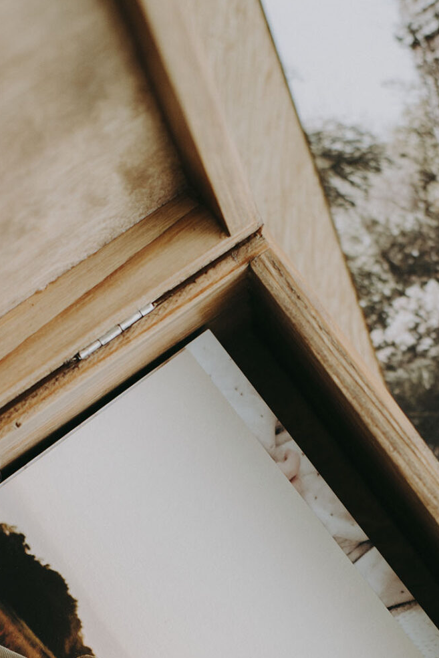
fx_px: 2377
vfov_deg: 15.4
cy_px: 697
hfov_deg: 10.5
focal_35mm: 130
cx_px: 177
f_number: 3.5
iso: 320
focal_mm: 50
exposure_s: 1/320
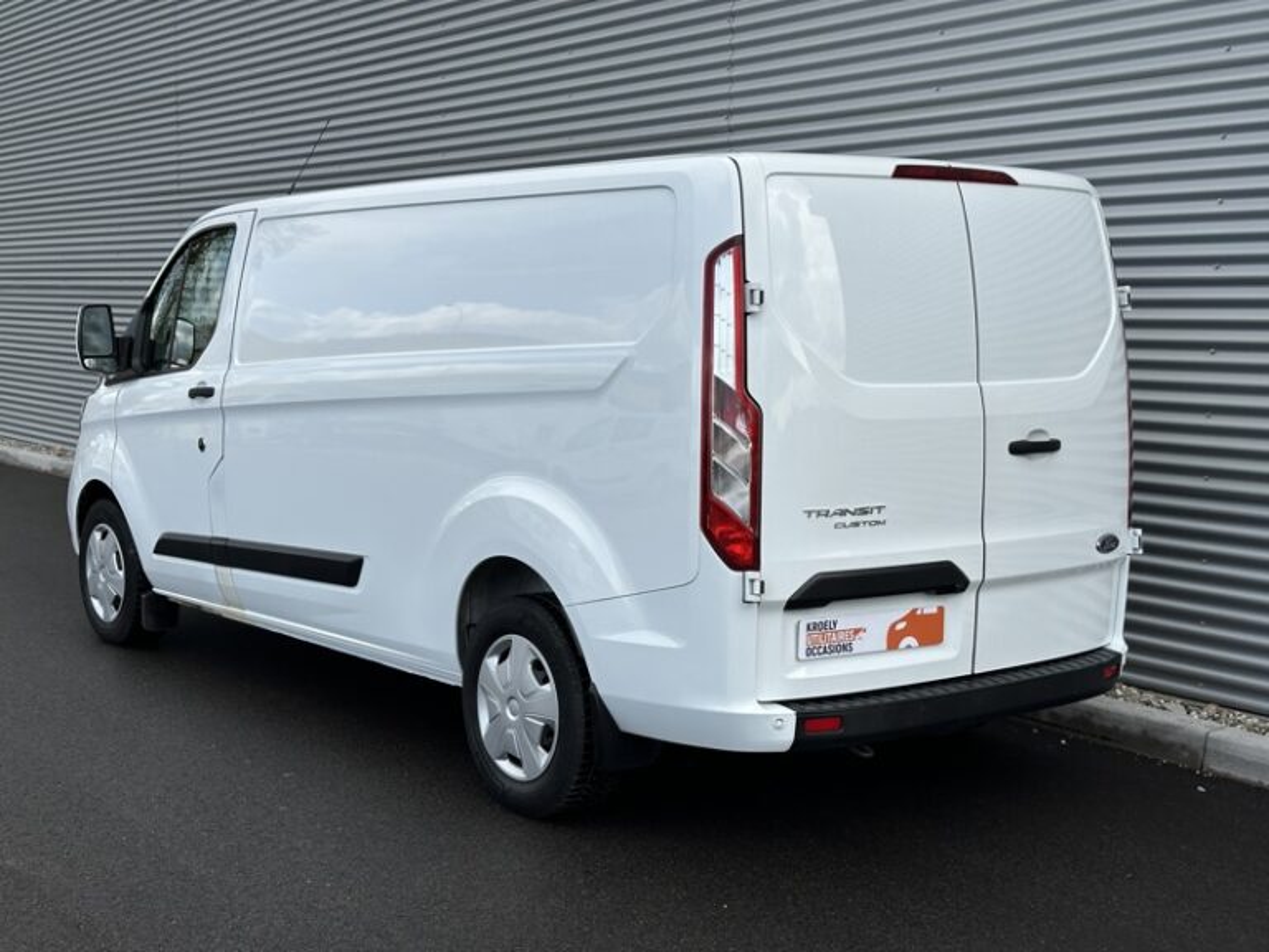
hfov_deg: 39.7
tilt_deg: -5.0
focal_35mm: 48
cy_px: 476
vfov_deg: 30.3
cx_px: 634
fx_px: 1760
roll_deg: -0.5
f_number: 1.78
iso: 64
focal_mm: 6.86
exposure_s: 1/2809
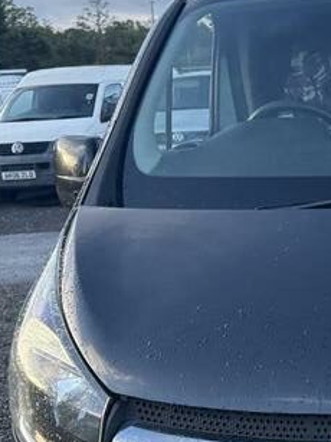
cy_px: 268
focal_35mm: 76
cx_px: 473
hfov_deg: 17.7
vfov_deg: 25.6
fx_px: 970
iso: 50
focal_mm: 5.96
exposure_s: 1/397
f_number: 1.6
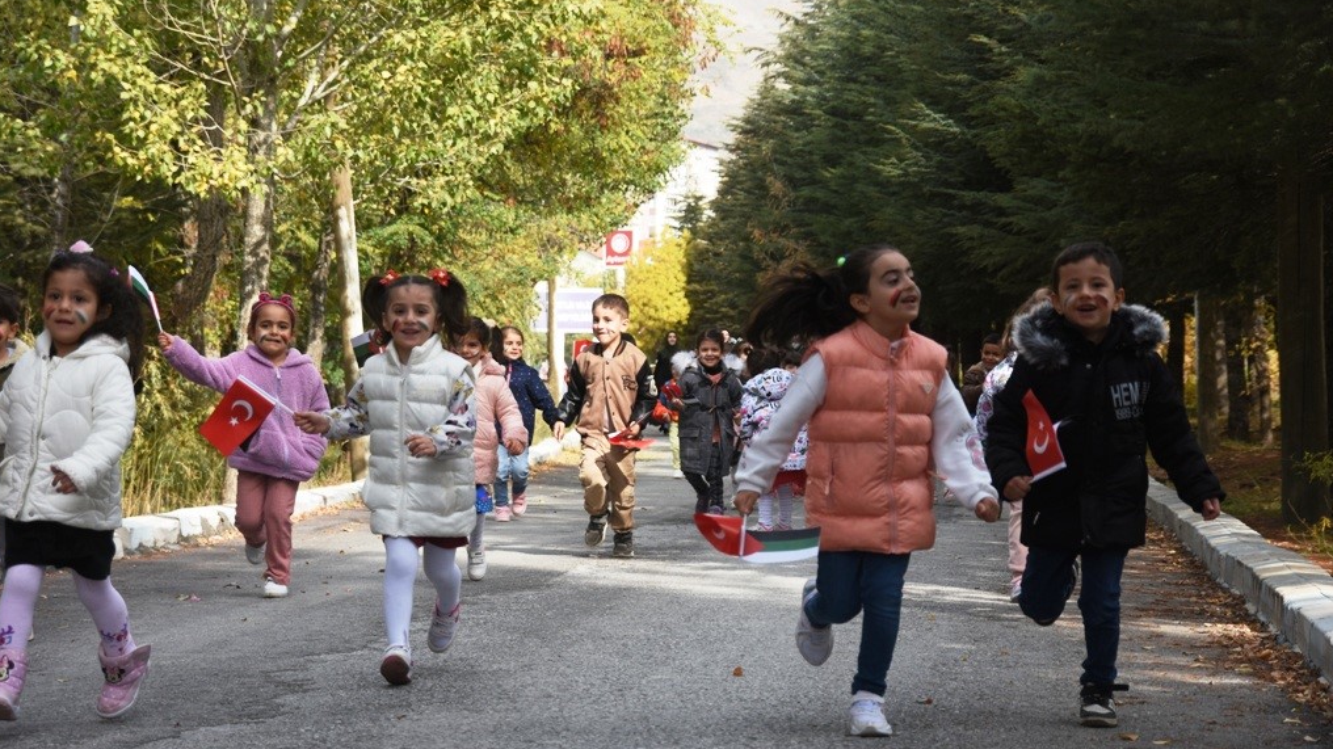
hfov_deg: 14.3
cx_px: 663
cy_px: 357
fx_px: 5319
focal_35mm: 151
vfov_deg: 8.1
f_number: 5.6
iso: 320
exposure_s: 1/1000
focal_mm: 95
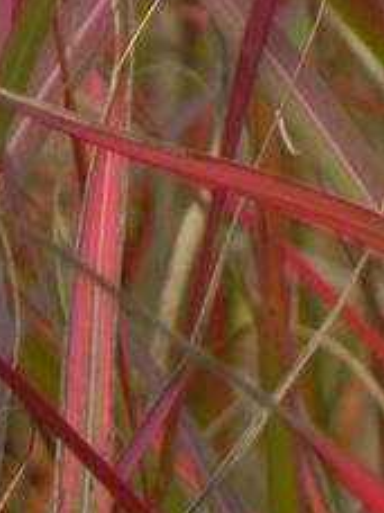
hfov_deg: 0.7
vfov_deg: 0.9
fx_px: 31342
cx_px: 449
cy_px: -292
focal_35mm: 2119
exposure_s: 1/80
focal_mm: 107.6
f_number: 5
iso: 160
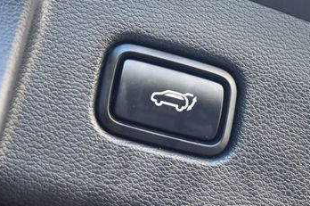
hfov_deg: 16.1
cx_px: 187
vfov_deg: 10.8
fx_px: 1092
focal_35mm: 127
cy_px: 89
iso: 1100
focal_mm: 46
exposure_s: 1/125
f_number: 5.3
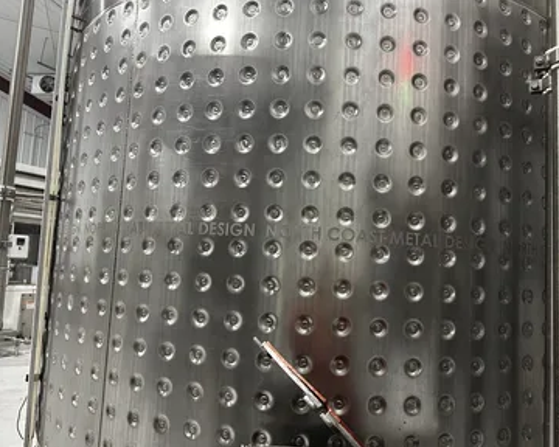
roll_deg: -2.6
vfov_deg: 54.9
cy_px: 227
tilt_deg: +6.0
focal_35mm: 26
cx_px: 307
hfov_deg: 65.9
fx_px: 430
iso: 400
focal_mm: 6.86
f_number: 1.78
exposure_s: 1/60
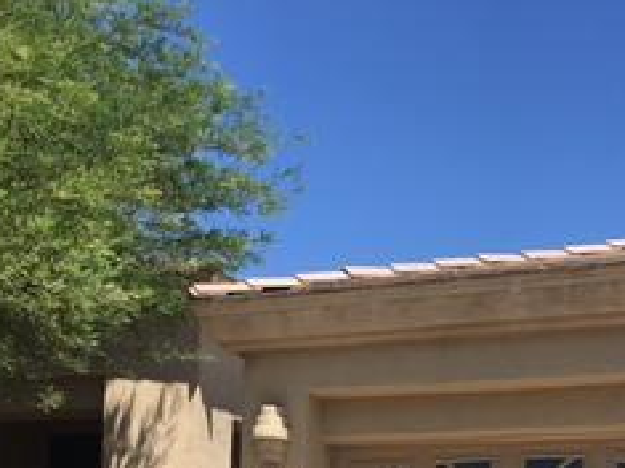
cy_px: 614
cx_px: 394
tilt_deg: +2.7
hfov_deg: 24.7
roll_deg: -1.9
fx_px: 1426
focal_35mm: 79
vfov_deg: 17.5
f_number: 2.2
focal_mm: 4.15
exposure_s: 1/1748
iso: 25
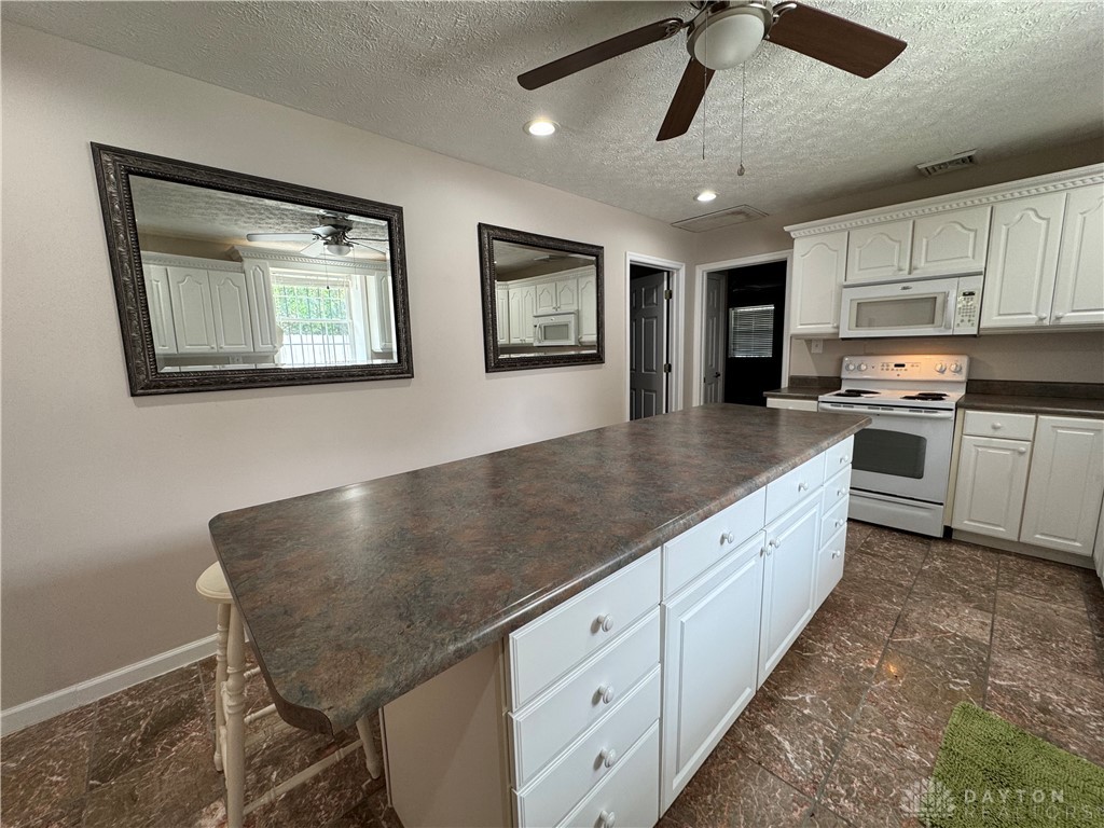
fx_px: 446
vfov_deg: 85.7
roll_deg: +1.6
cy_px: 414
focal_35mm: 14
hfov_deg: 102.1
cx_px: 552
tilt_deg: -8.8
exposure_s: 1/120
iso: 100
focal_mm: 2.22
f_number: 2.2
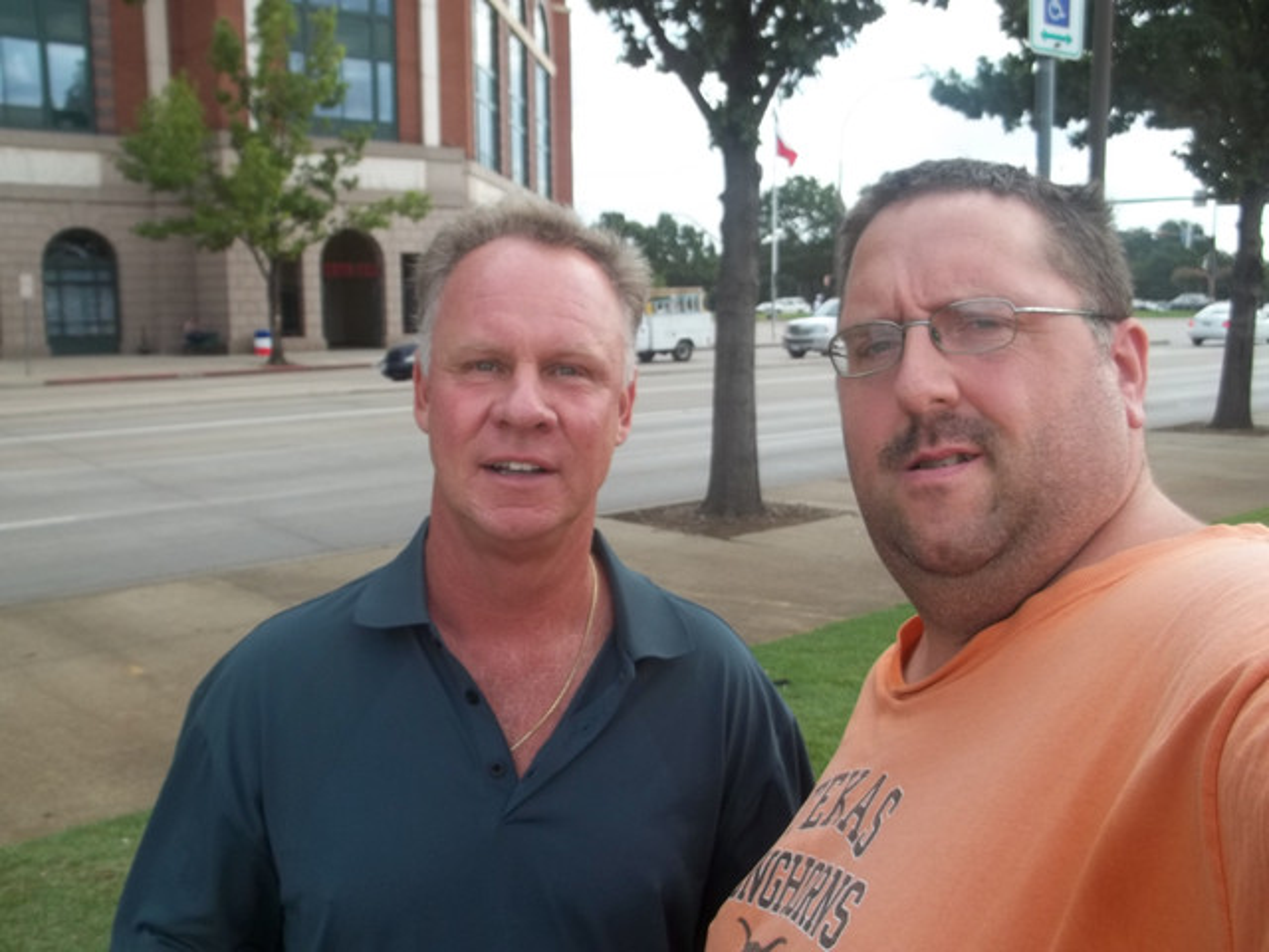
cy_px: 476
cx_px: 634
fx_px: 1210
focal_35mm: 33
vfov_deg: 42.9
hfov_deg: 55.4
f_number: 3.3
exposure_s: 1/320
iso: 64
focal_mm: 5.9
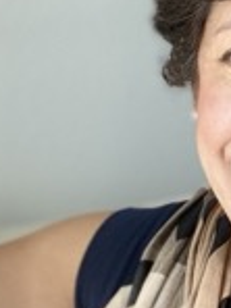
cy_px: 237
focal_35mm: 81
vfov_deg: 23.8
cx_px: 248
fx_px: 721
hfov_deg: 17.6
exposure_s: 1/122
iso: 64
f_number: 2.2
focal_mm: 2.71
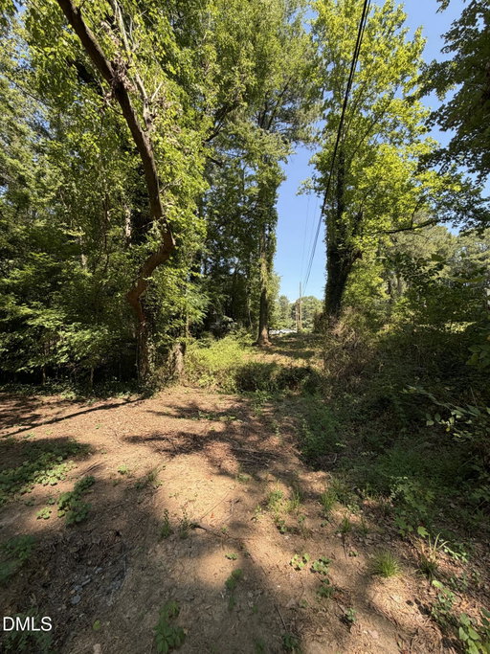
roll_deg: +1.0
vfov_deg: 102.1
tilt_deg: +6.6
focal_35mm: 14
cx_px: 245
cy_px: 327
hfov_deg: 85.7
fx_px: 264
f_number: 2.2
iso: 64
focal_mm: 2.22
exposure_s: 1/468
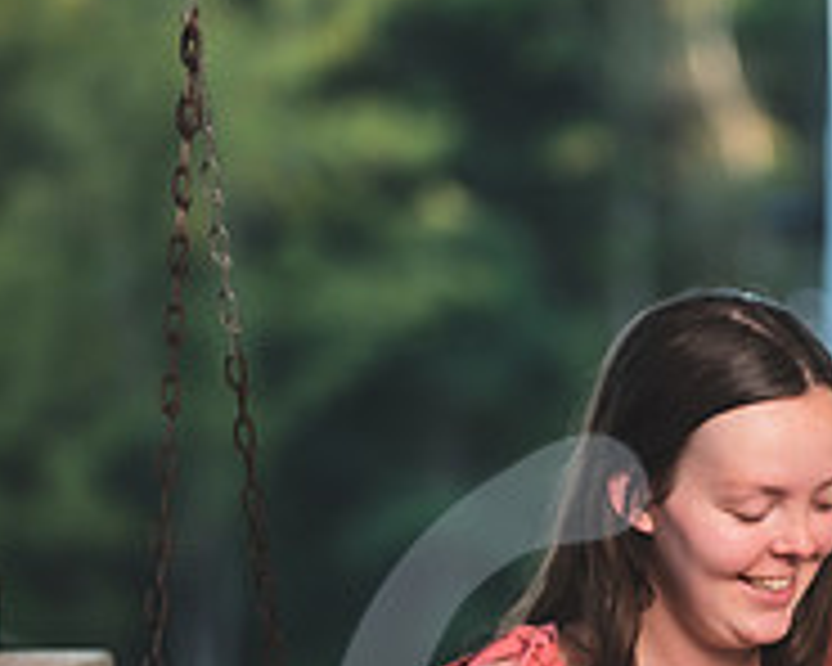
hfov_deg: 4.5
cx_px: 1188
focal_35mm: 432
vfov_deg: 3.6
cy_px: 700
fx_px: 10638
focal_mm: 125
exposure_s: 1/125
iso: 100
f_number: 2.8
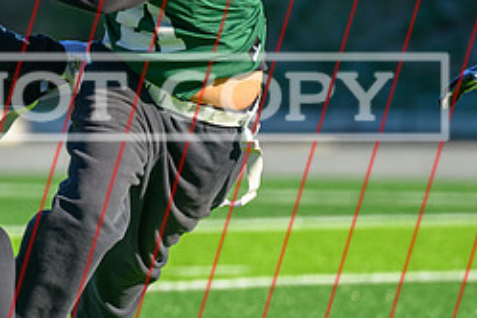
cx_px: 162
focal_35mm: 921
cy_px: 289
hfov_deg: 2.2
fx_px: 12202
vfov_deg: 1.5
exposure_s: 1/1000
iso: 100
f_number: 2.8
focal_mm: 200
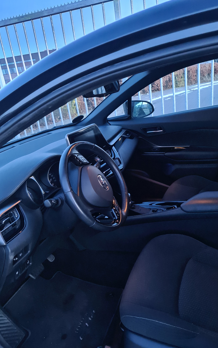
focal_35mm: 27
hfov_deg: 45.9
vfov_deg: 68.4
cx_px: 123
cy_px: 175
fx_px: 257
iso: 1250
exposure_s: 1/50
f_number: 1.8
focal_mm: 7
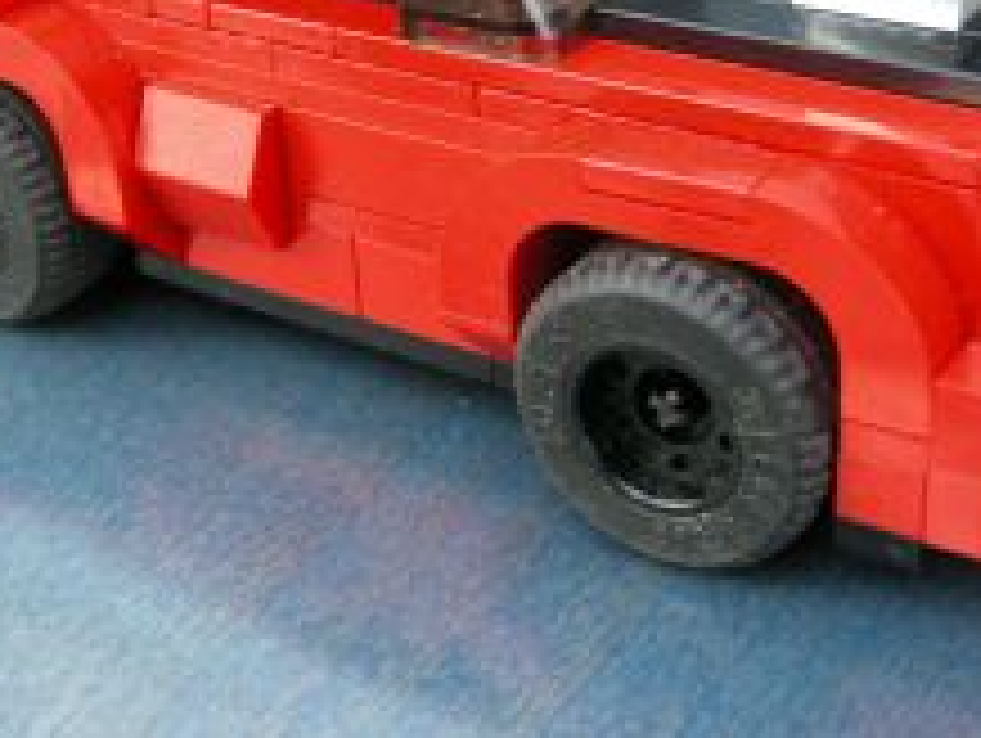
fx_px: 1872
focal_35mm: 66
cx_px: 482
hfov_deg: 29.4
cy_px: 126
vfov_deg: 21.9
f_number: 2.7
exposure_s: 1/49.3
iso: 185
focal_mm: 7.5
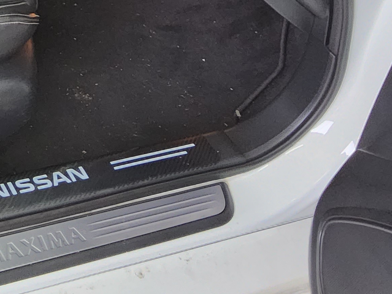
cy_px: -207
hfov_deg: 20.9
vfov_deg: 14.8
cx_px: -44
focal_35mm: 89
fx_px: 1008
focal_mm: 3.08
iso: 160
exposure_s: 1/100
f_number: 2
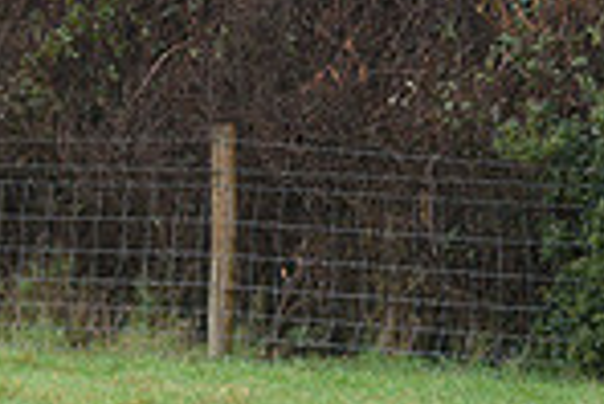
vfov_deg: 4.7
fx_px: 4921
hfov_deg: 6.8
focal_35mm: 293
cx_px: -559
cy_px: 159
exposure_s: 1/800
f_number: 4
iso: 1600
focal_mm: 75
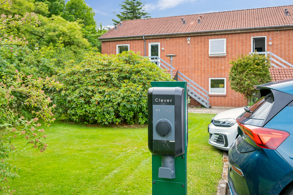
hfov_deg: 61.9
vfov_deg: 43.6
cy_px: 98
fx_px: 244
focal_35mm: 30
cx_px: 146
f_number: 4
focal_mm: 30
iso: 320
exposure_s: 1/800
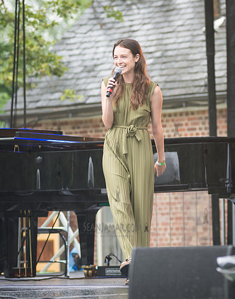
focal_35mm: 212
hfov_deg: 7.2
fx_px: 1866
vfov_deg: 9.2
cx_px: 136
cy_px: 120
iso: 320
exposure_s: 1/125
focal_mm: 125
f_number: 4
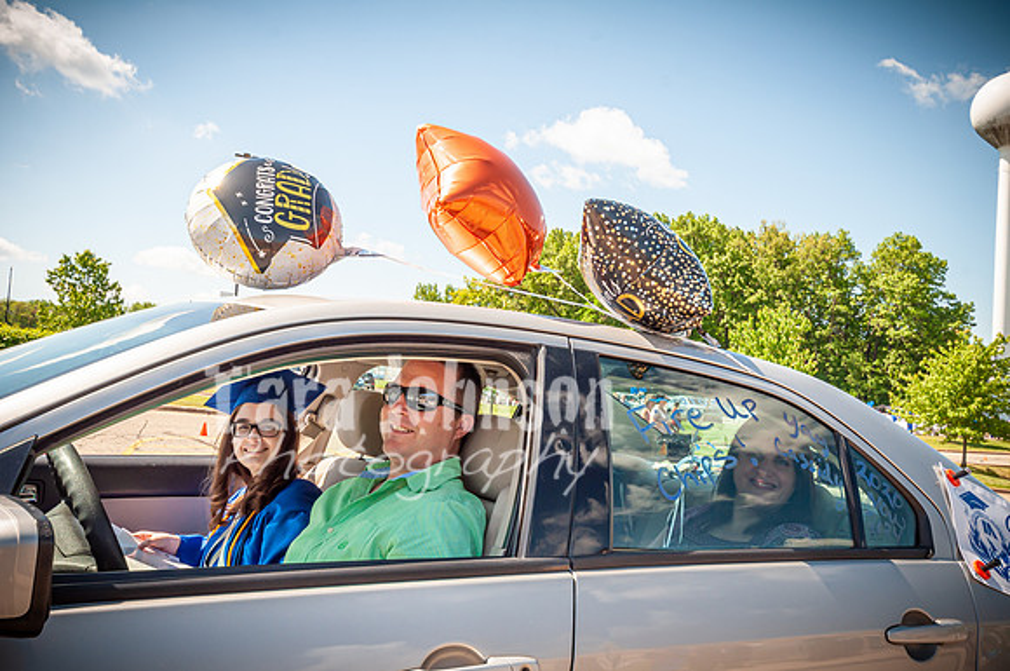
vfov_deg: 39.9
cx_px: 505
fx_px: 925
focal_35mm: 33
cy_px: 336
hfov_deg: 57.3
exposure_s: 1/250
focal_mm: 22
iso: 200
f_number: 8
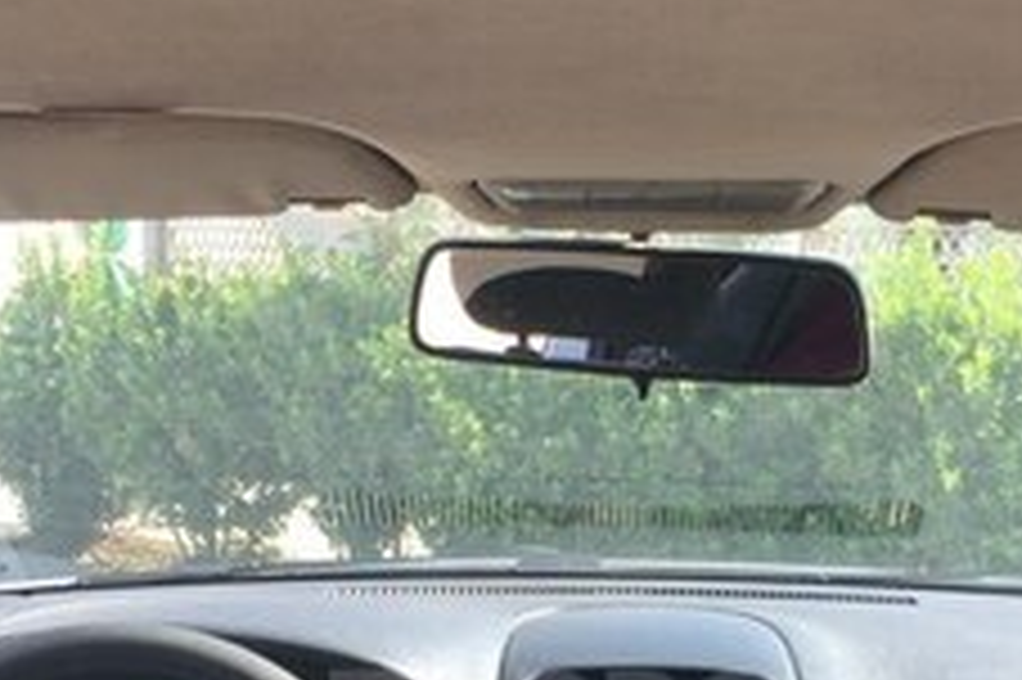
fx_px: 1872
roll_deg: -2.4
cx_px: 675
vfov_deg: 19.8
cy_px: 721
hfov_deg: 30.3
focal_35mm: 66
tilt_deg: -10.7
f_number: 2.2
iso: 32
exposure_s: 1/250
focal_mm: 4.15
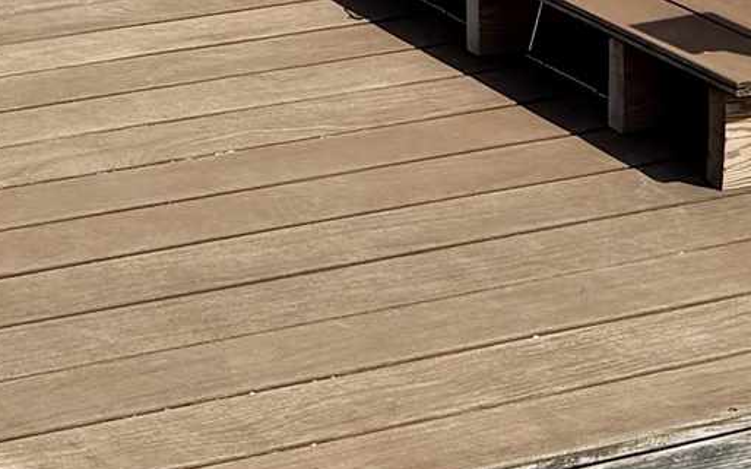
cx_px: -9
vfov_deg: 8.0
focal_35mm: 152
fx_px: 3110
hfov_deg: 13.6
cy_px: -633
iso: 80
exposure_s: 1/8130
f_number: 1.78
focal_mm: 6.76
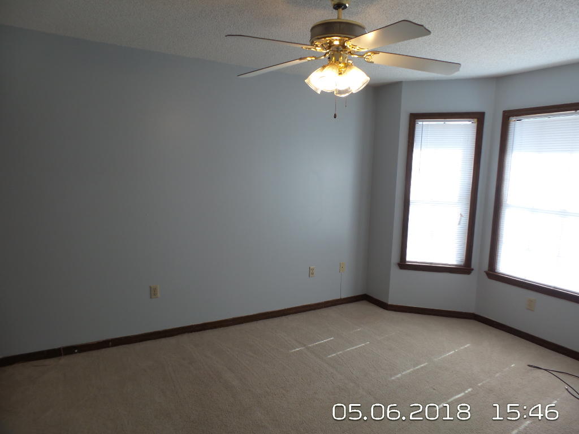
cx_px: 290
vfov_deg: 58.9
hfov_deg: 73.9
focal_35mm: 23
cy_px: 217
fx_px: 385
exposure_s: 1/50
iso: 100
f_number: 3.5
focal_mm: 4.1
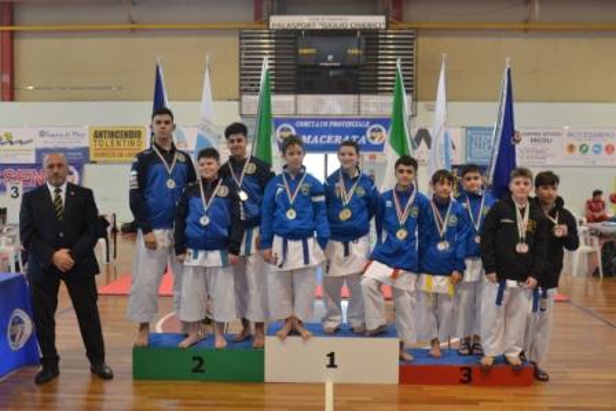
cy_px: 206
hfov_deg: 46.4
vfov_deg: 31.9
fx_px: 719
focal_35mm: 42
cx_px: 308
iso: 400
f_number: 4
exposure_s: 1/25
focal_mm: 28
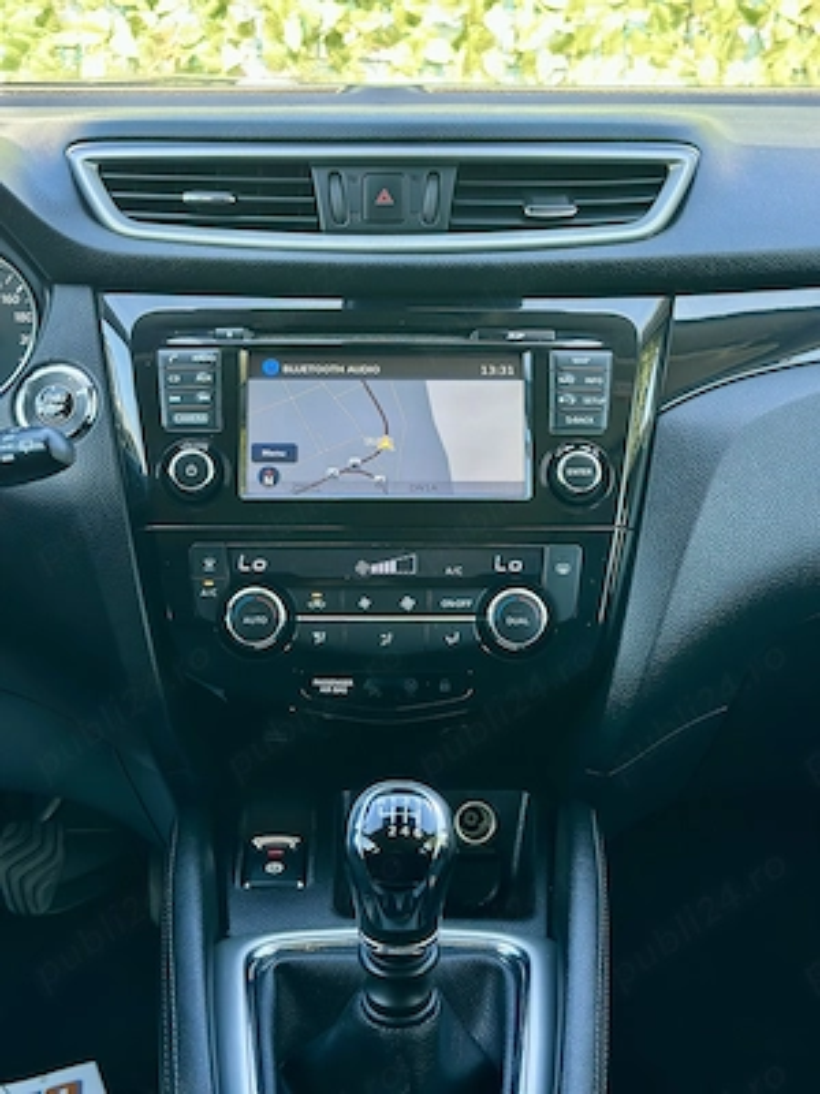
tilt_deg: -18.5
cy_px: 547
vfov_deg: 39.7
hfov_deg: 30.3
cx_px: 410
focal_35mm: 48
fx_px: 1516
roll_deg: -3.5
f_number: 1.78
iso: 100
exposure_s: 1/171
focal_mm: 6.86
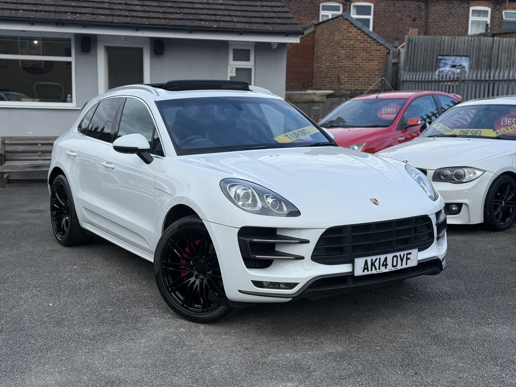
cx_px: 258
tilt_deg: -7.2
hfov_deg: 39.7
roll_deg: -1.2
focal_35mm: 48
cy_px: 194
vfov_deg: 30.3
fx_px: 716
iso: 64
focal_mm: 6.76
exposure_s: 1/2577
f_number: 1.78
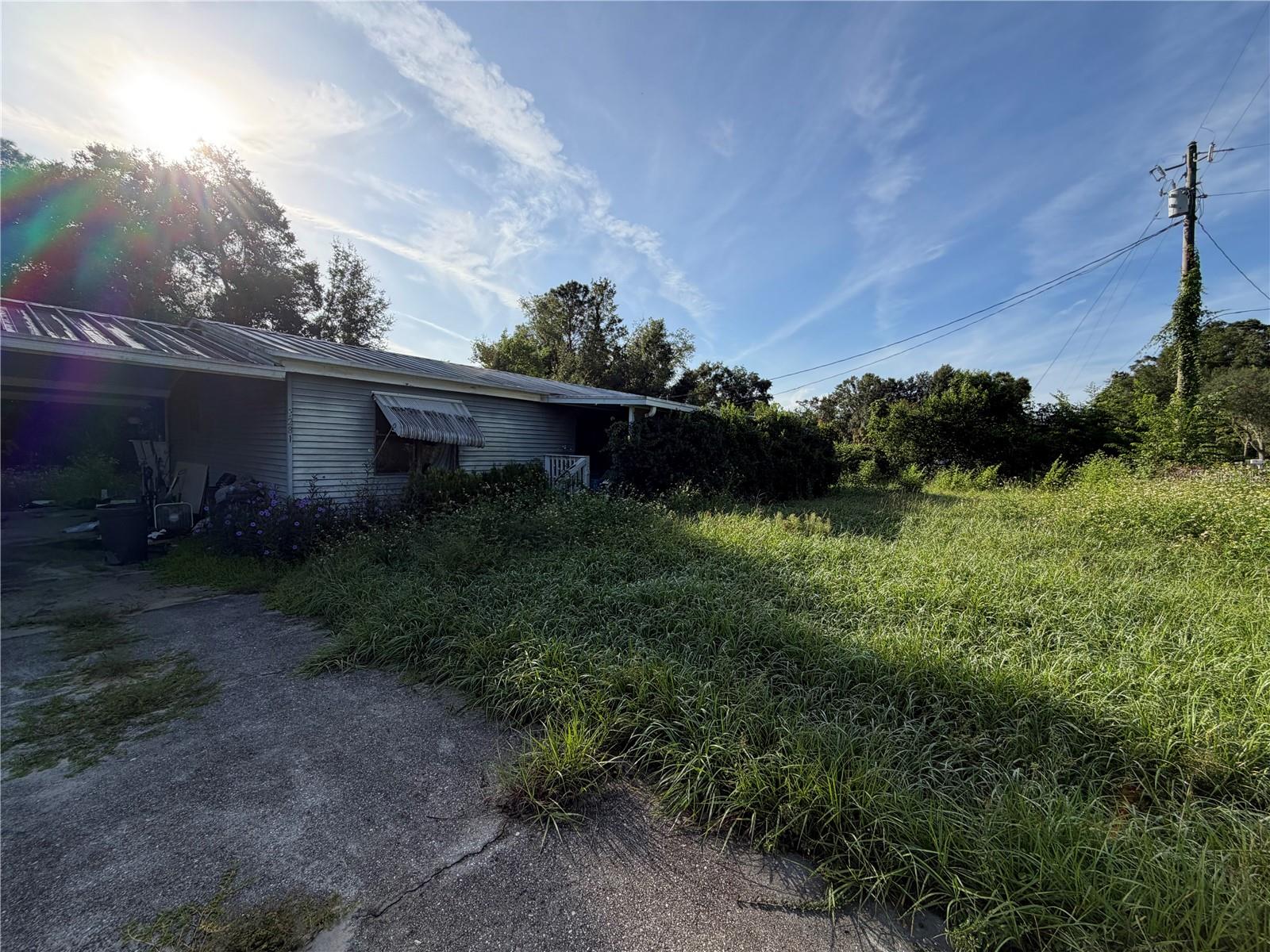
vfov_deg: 85.7
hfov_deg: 102.1
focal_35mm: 14
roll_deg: -1.7
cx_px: 635
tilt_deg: -2.8
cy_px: 476
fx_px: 514
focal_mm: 2.22
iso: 25
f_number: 2.2
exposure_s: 1/789
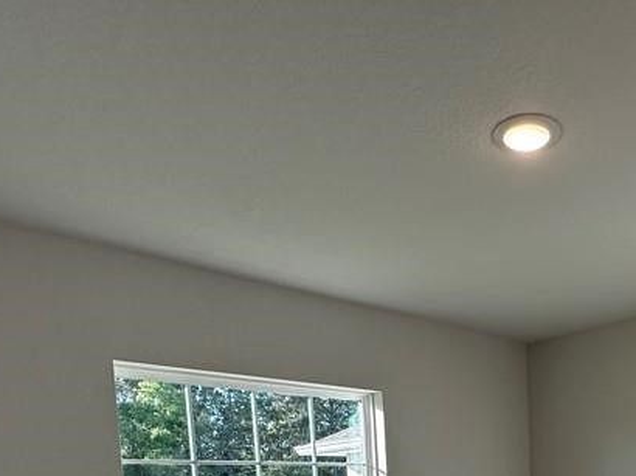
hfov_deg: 49.8
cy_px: 558
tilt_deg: -6.0
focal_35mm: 35
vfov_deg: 33.7
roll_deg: +1.4
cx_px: 499
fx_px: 643
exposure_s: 1/216
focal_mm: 2.22
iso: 40
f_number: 2.2
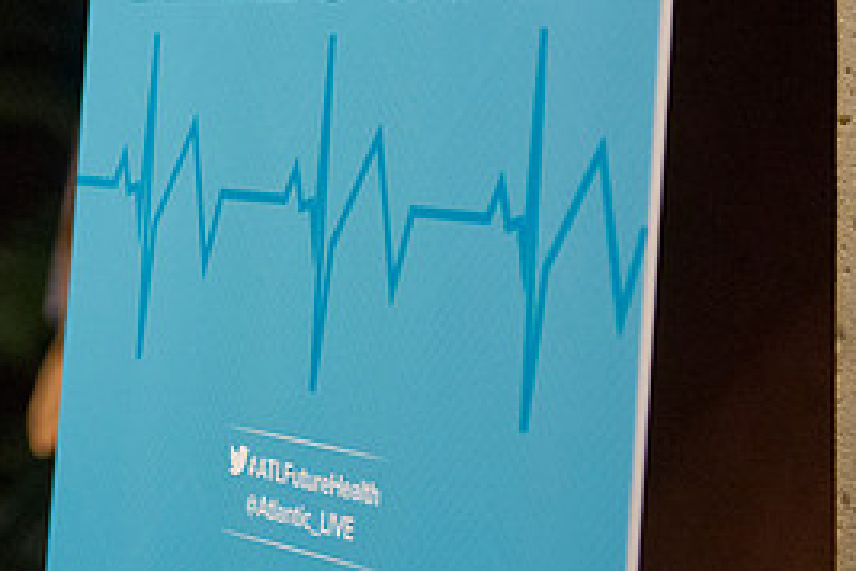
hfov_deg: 13.3
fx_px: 3614
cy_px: 132
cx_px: -55
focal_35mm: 152
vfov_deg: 9.0
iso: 2500
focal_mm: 70
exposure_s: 1/50
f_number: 2.8
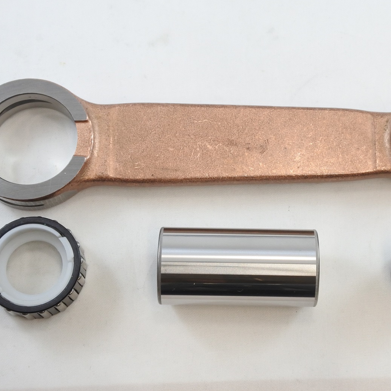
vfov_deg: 29.1
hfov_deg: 29.1
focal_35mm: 59
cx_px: 211
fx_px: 754
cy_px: 195
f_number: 4.5
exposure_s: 1/125
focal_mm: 17.2
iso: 500
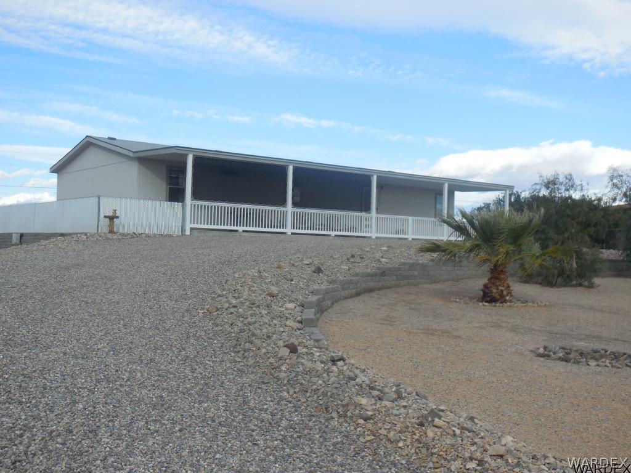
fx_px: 839
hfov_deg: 41.2
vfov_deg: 31.5
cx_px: 316
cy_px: 236
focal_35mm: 46
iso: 125
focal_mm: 8.2
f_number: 3.8
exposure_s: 1/800
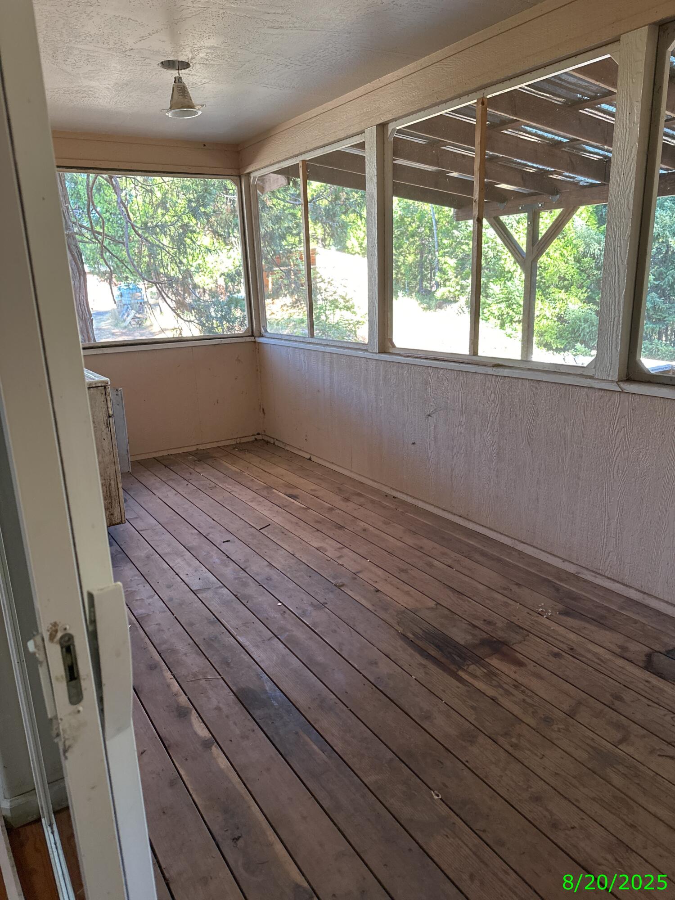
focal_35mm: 24
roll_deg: +1.0
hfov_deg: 56.8
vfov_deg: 71.6
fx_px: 624
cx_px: 338
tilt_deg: -14.6
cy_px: 450
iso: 250
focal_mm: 6.86
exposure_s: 1/75
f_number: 1.78
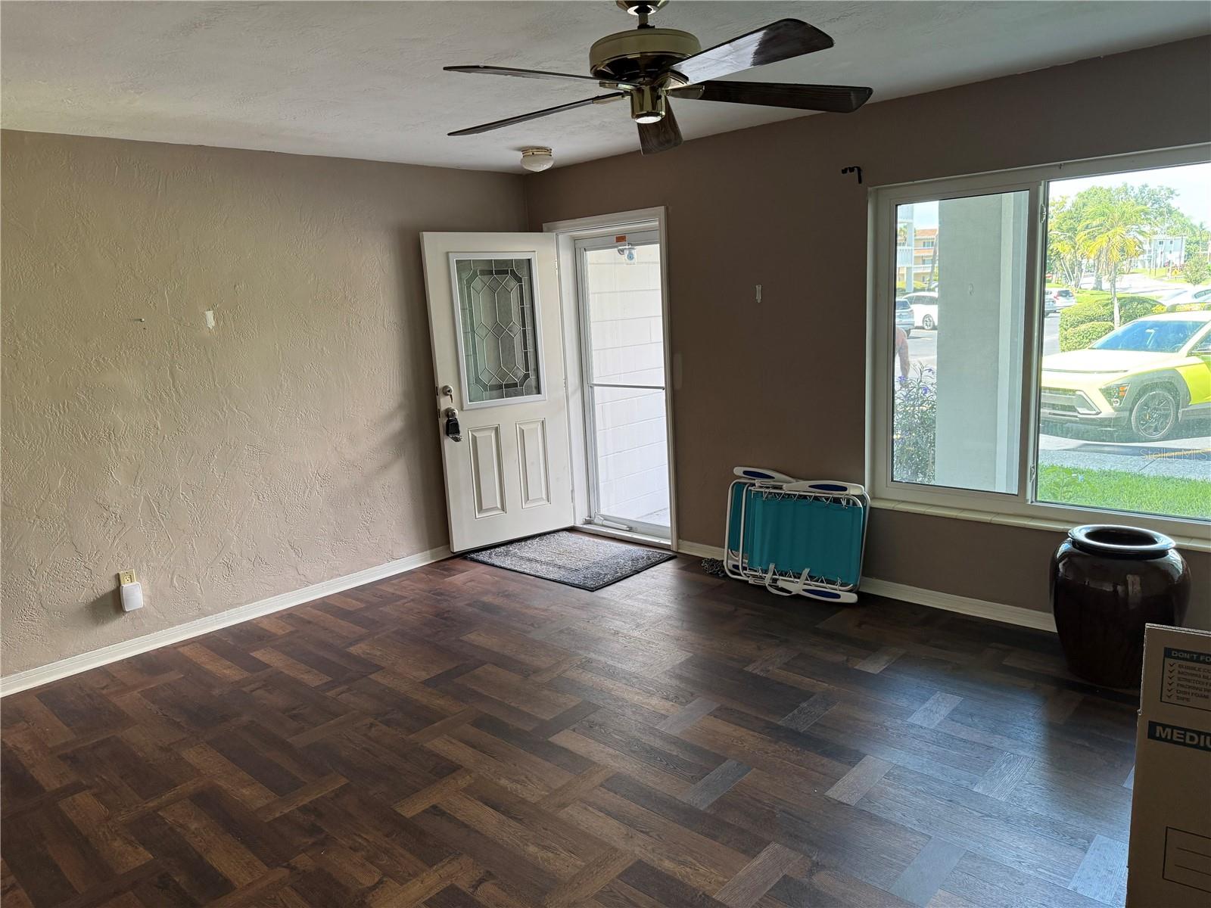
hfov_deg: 71.6
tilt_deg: -10.8
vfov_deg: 56.8
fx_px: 840
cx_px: 606
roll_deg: +2.8
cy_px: 454
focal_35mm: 24
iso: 160
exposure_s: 1/121
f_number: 1.78
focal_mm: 6.76
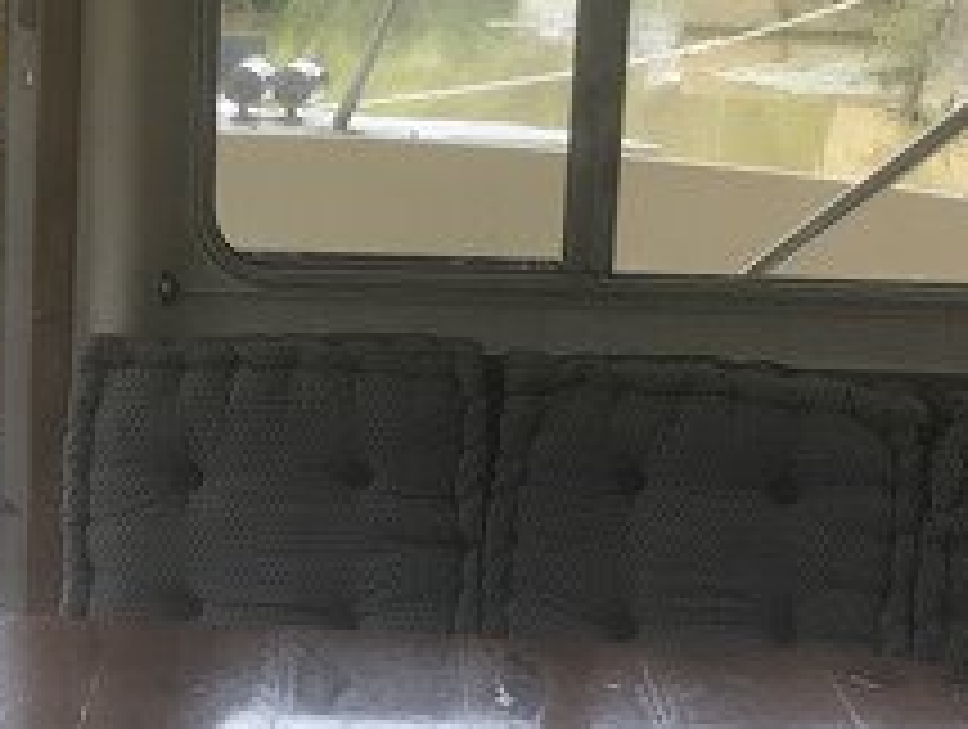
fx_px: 2913
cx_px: -140
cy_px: 468
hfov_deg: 18.1
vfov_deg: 14.3
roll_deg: -1.0
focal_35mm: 104
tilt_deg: -9.6
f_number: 1.8
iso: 20
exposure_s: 1/377
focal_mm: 3.99
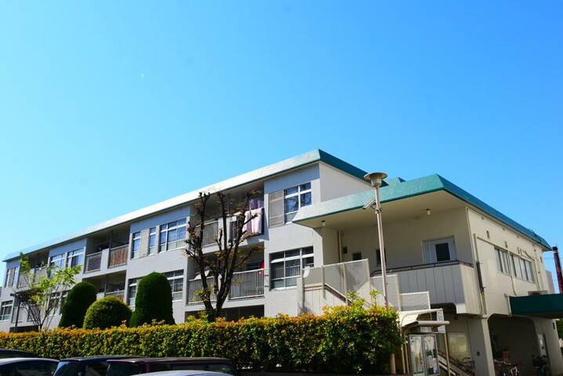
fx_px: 469
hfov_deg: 61.9
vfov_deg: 43.6
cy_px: 188
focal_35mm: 30
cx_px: 282
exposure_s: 1/400
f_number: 10
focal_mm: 20
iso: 100
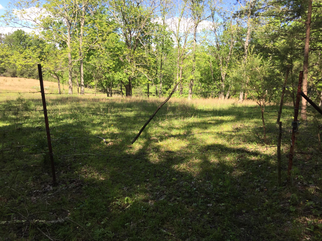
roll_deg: -4.2
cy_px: 120
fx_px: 270
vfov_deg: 48.2
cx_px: 161
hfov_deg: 61.7
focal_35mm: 29
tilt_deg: -9.3
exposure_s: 1/638
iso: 32
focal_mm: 4.15
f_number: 2.2
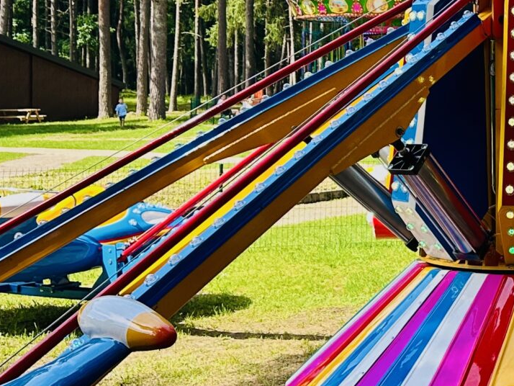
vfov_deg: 17.0
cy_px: 68
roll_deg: +0.7
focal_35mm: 86
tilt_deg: +0.0
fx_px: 1277
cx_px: 686
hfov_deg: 20.6
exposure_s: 1/1083
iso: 80
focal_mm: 6.86
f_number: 1.78
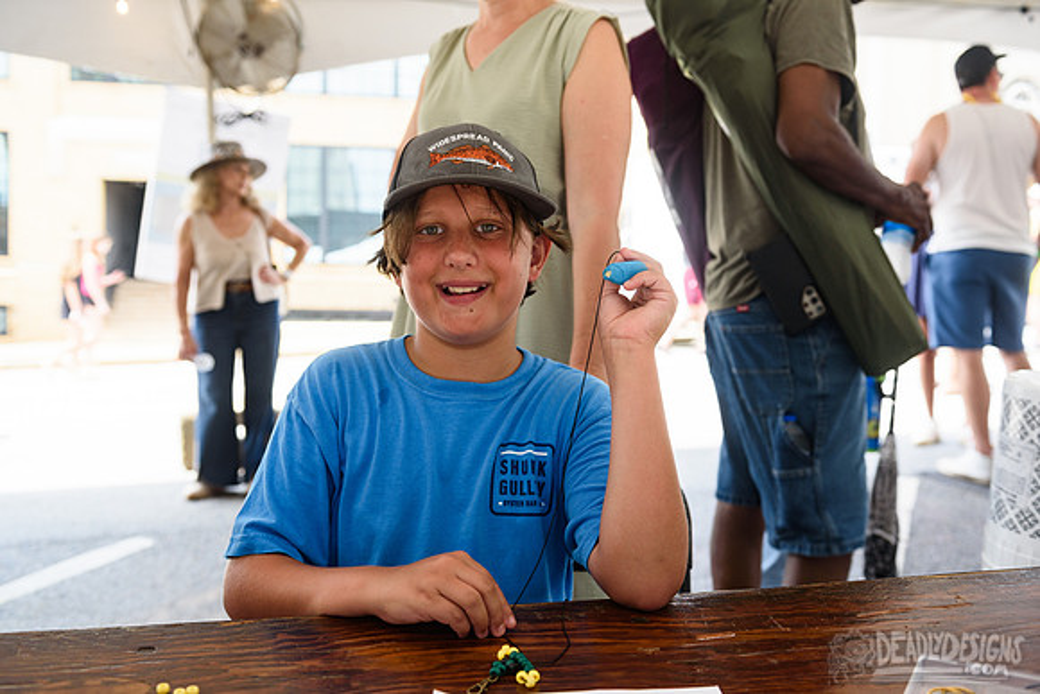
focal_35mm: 35
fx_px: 1011
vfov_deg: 37.9
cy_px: 347
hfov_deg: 54.4
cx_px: 520
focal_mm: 35
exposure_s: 1/400
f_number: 5
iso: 200
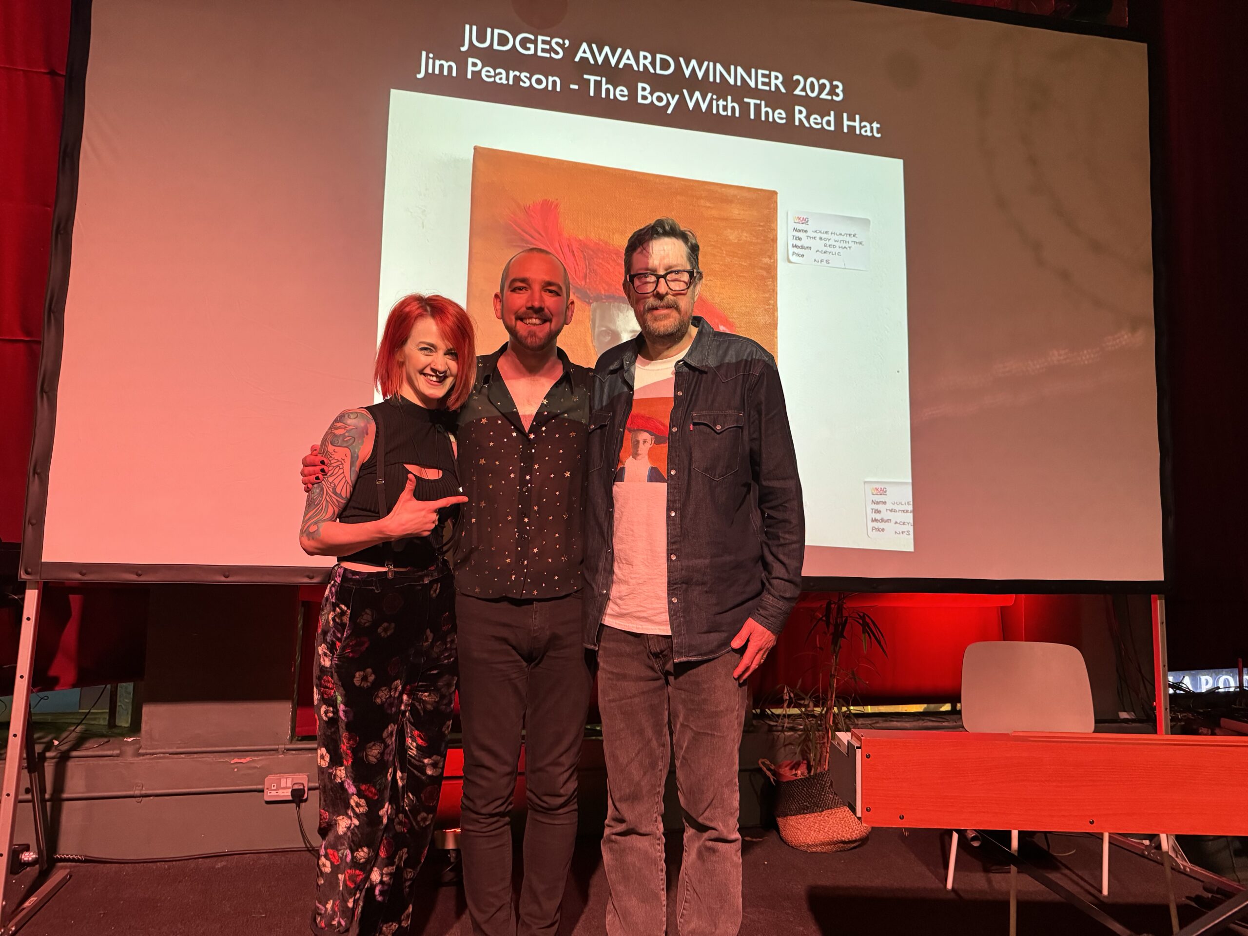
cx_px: 624
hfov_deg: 71.6
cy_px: 468
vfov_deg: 56.8
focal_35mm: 24
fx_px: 865
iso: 500
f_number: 1.78
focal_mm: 6.86
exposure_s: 1/60
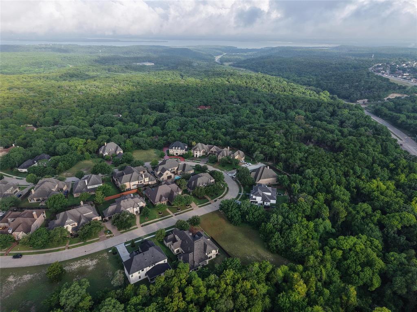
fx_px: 289
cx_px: 208
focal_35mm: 24
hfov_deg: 71.6
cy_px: 156
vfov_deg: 56.8
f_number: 1.8
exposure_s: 1/2500
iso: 250
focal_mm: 8.67
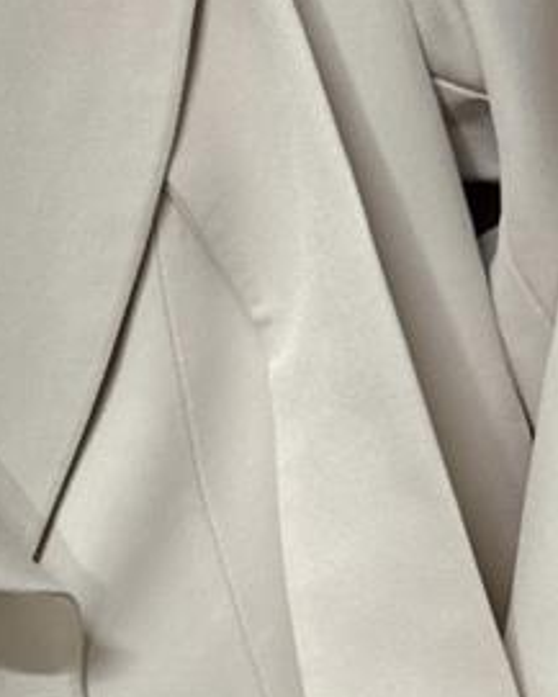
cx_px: -247
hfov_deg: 13.1
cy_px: 790
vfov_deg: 16.6
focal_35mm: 112
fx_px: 2311
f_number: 1.78
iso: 160
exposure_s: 1/50
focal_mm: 6.86
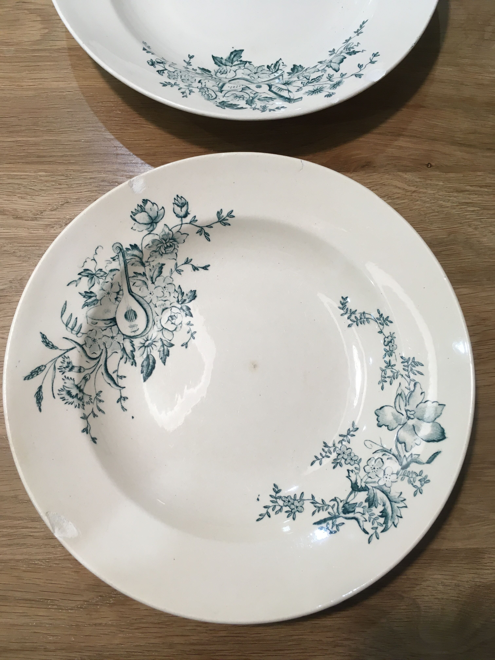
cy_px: 330
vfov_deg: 61.7
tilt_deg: -77.7
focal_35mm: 29
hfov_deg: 48.2
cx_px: 248
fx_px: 553
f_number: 2.2
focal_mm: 4.15
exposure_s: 1/33
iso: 40
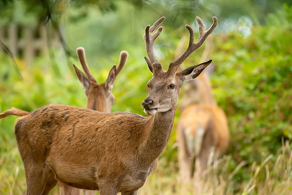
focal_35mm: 600
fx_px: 4864
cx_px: 146
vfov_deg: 2.3
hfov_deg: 3.4
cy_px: 98
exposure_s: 1/4000
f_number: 5.6
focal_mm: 600
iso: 4500
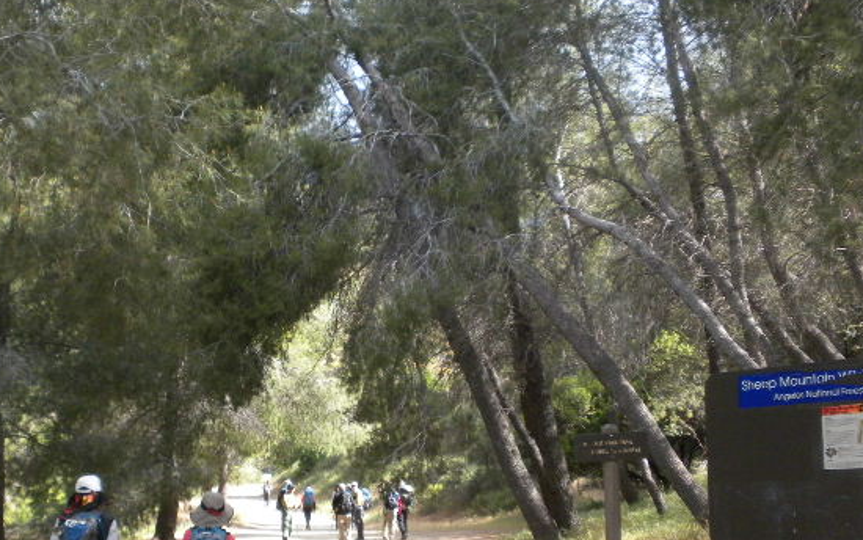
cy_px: 399
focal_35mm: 57
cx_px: 301
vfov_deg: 22.6
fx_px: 1341
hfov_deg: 35.4
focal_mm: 6.6
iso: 305
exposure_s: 1/455
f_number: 3.5
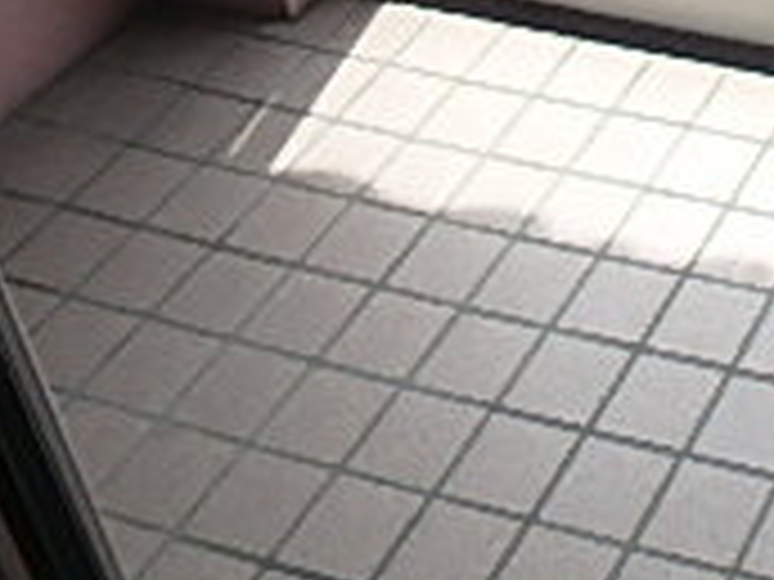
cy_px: -364
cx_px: 1134
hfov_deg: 21.4
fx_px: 1744
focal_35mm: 78
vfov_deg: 16.6
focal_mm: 3.7
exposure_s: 1/320
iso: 125
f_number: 3.5
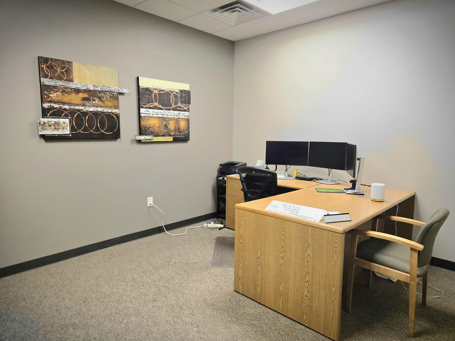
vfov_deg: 58.9
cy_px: 170
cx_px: 228
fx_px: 302
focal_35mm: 23
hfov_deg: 73.9
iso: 200
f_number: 1.8
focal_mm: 5.4
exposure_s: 1/120
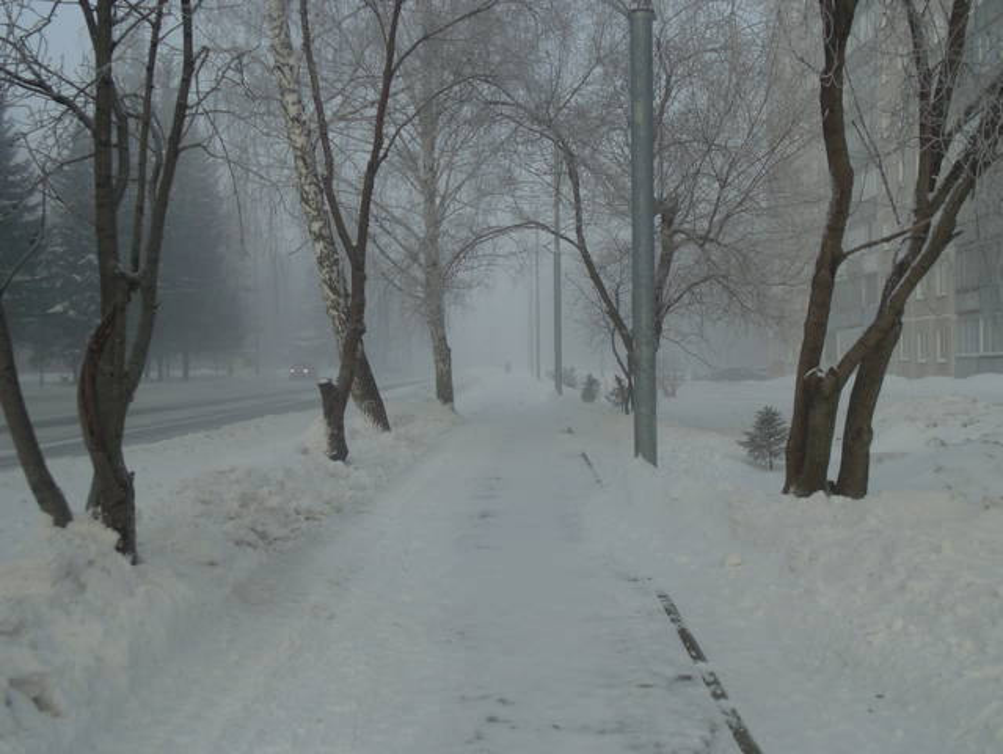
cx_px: 502
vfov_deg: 33.6
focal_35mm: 43
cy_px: 377
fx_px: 1247
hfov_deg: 43.8
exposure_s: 1/400
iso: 80
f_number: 3.5
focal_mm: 7.7
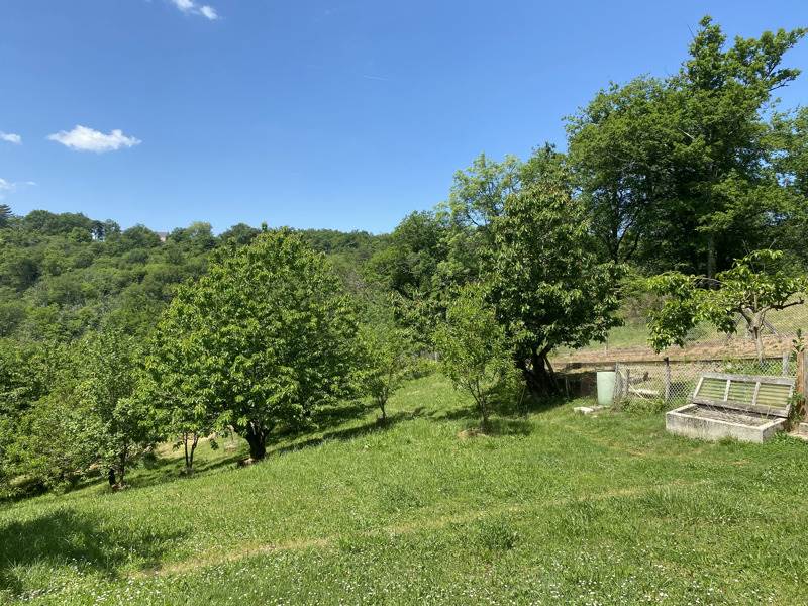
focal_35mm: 26
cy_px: 303
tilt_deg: -0.2
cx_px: 404
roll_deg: -1.4
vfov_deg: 53.1
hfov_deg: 67.3
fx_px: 607
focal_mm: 4.25
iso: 32
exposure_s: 1/1898
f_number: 1.8
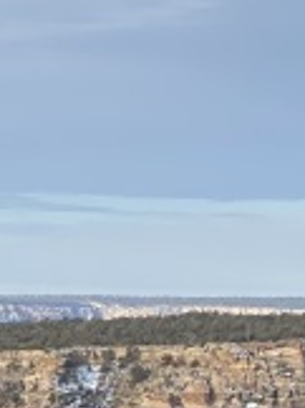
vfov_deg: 7.1
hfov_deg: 5.3
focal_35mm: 274
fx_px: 3227
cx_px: -371
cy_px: 684
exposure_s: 1/705
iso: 20
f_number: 2
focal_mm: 6
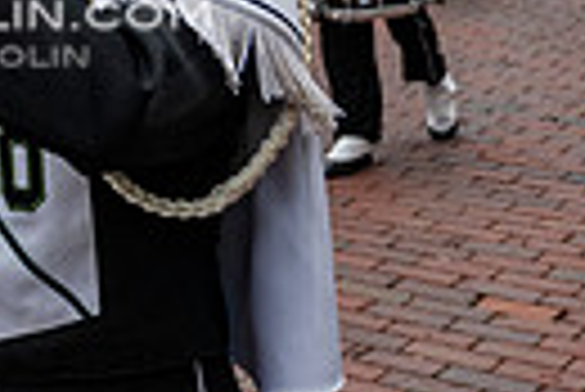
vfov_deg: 12.4
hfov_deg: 18.2
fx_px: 1741
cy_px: -146
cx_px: -99
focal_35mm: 107
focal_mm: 24
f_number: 4
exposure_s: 1/1600
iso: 500
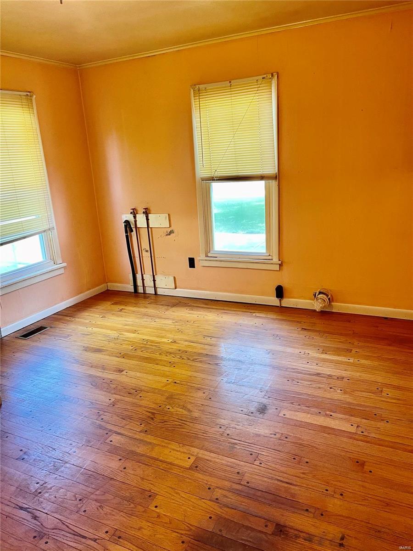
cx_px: 206
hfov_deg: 53.1
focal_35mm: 26
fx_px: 414
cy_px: 276
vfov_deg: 67.3
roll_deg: +3.8
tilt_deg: -15.9
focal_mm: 5.1
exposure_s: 1/60
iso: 160
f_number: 1.6
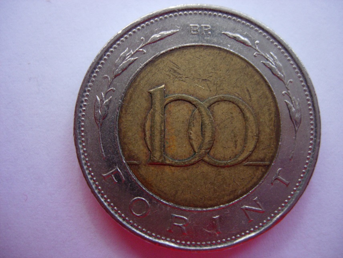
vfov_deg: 37.7
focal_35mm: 38
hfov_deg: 49.0
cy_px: 129
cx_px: 172
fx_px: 377
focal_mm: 7.8
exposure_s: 1/32
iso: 168
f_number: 2.8
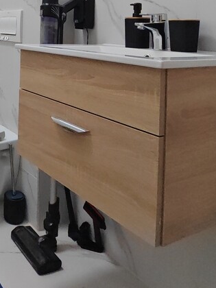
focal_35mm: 39
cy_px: 19
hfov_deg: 32.4
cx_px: -22
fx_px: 324
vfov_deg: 43.0
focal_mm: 1.96
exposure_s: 1/50
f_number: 2.2
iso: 125
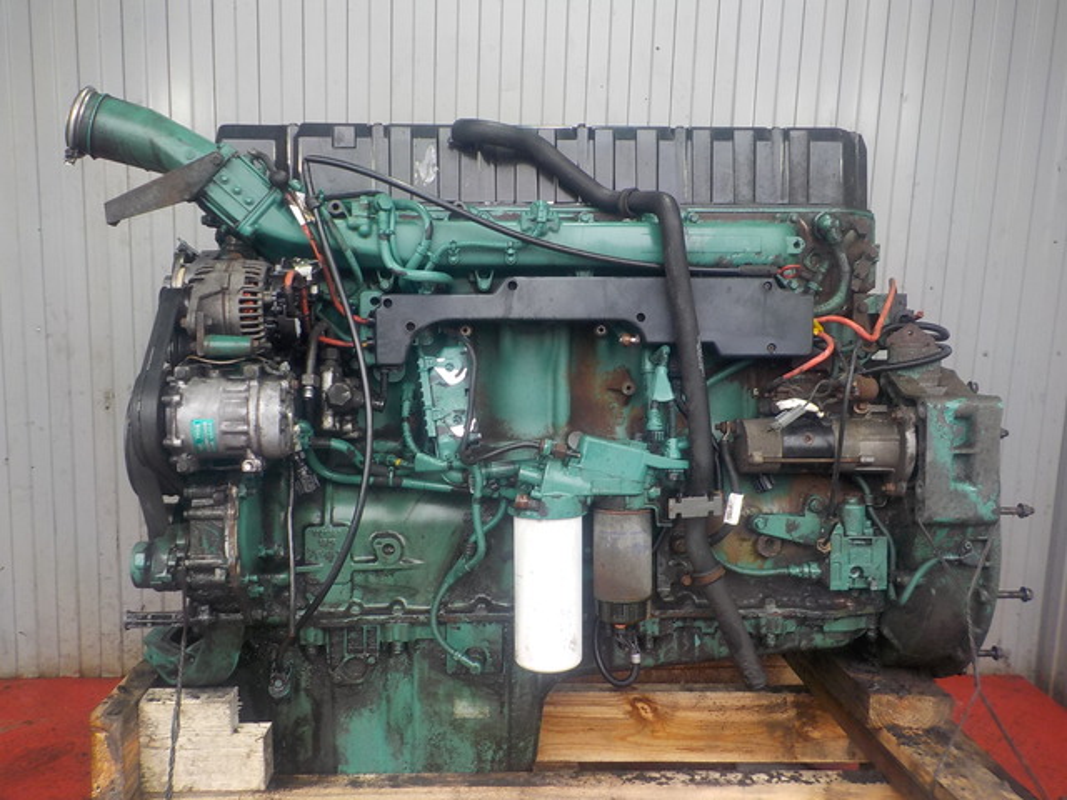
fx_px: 925
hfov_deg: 60.0
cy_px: 400
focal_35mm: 30
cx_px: 534
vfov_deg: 46.8
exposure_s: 1/30
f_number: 3.3
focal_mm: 4.1
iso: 140
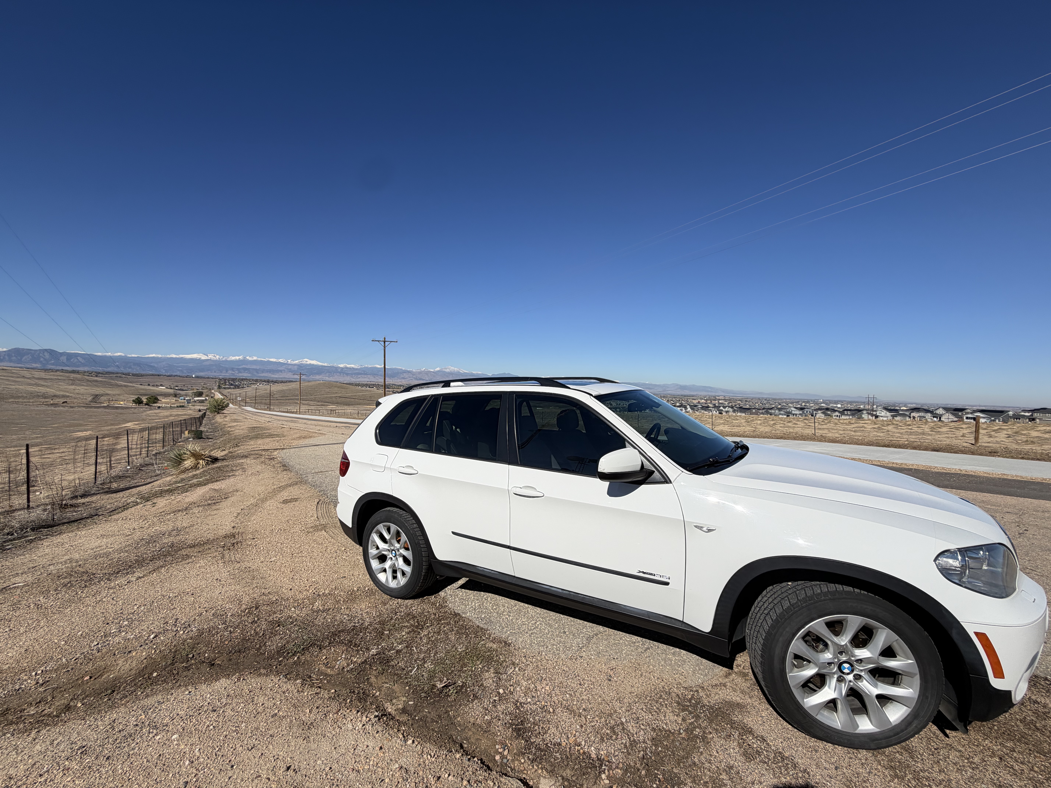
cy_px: 394
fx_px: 425
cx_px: 526
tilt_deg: -1.7
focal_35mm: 14
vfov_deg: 85.7
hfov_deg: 102.1
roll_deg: -1.4
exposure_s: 1/1572
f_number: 2.2
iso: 20
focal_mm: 2.22
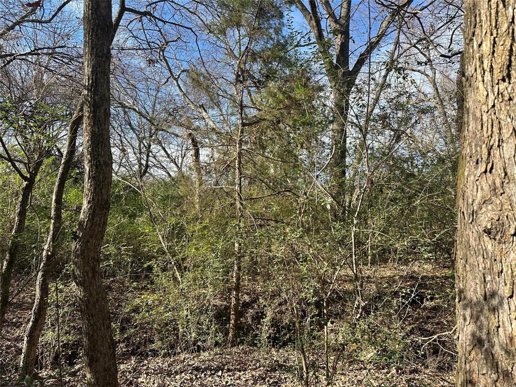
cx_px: 258
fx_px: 358
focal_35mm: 24
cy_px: 194
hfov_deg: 71.6
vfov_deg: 56.8
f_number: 1.78
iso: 80
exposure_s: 1/1072
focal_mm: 6.86
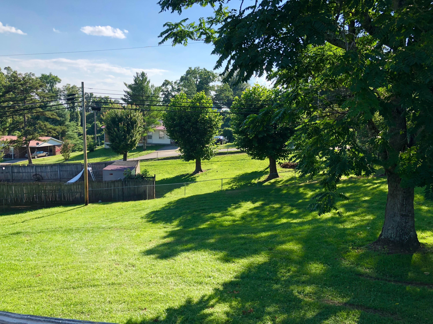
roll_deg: -0.4
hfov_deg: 63.4
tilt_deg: -5.5
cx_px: 216
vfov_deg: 49.7
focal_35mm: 28
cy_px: 162
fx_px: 350
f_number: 1.8
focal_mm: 3.99
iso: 20
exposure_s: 1/727
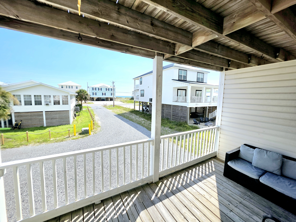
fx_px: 111
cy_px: 111
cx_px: 148
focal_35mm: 13
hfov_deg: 106.2
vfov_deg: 89.9
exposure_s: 1/2500
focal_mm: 2.2
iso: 32
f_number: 1.9
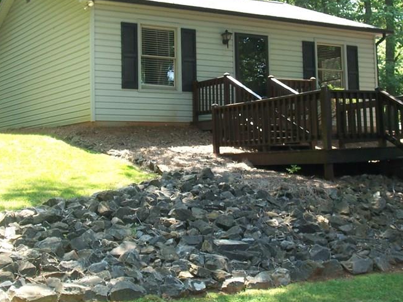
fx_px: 710
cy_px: 111
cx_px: 199
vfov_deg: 23.9
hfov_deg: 31.7
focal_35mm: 61
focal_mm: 6.4
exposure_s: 1/60
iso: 64
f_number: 3.9
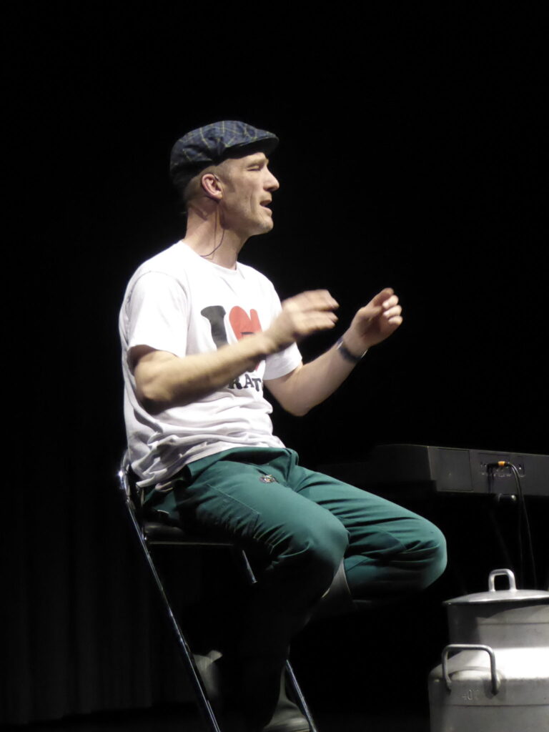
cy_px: 366
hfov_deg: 15.1
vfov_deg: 20.0
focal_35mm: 98
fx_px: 2072
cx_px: 274
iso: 1600
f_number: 4.9
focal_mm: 16.1
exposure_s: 1/80
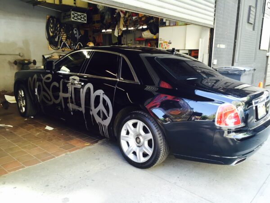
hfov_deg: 61.7
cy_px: 102
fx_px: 226
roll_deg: -0.7
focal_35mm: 29
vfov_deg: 48.2
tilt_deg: -8.8
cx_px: 135
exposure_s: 1/40
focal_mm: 4.15
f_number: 2.2
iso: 32
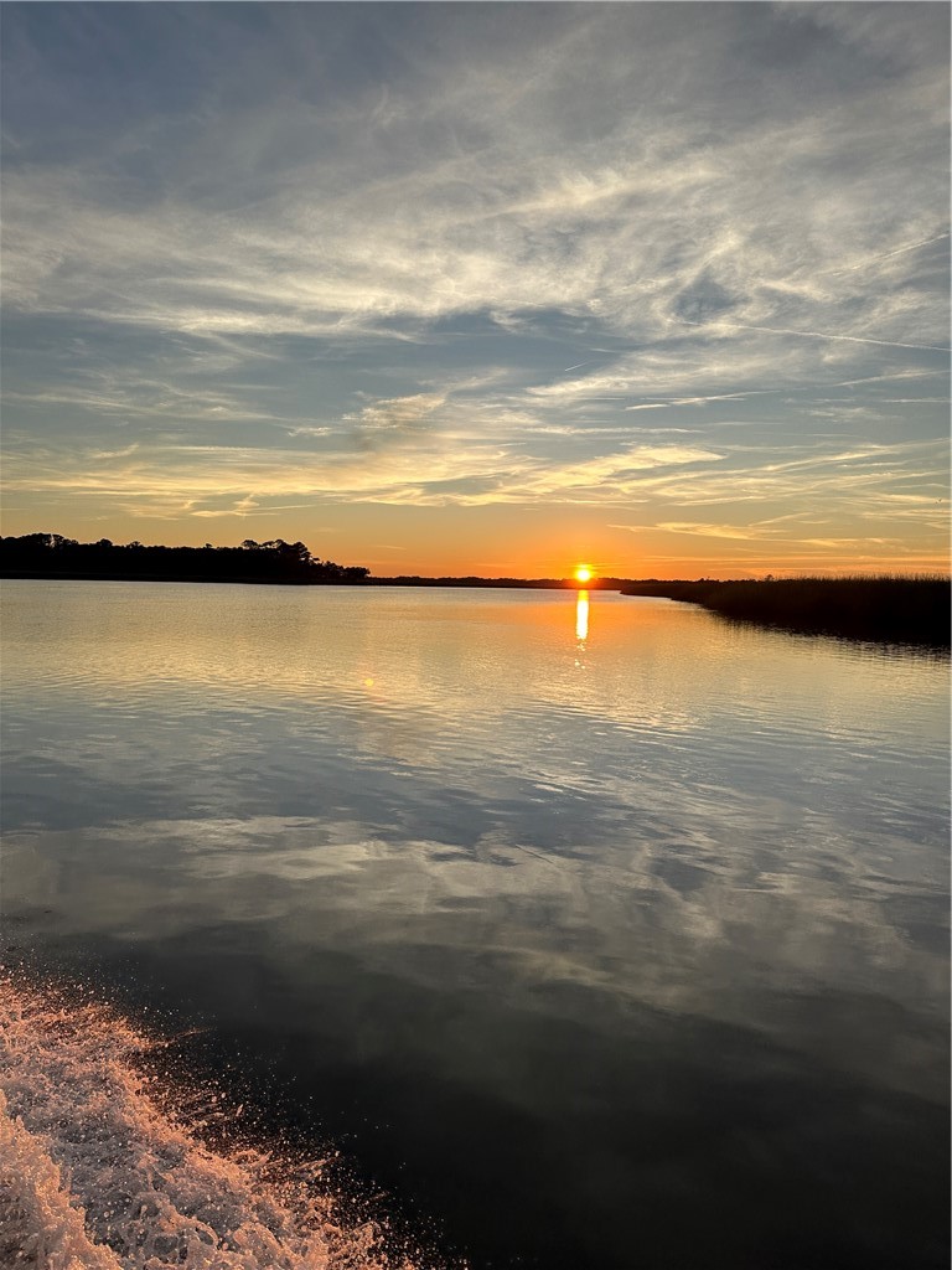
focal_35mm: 24
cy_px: 635
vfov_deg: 71.6
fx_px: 880
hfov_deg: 56.8
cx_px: 476
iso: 80
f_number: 1.78
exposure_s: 1/3058
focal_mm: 6.86
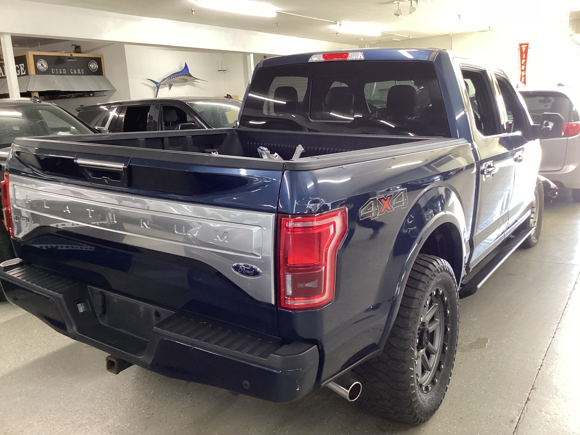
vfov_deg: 45.4
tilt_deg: -14.3
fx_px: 519
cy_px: 218
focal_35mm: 31
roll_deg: +2.8
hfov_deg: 58.4
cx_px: 290
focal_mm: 3.3
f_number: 2.4
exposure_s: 1/50
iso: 250
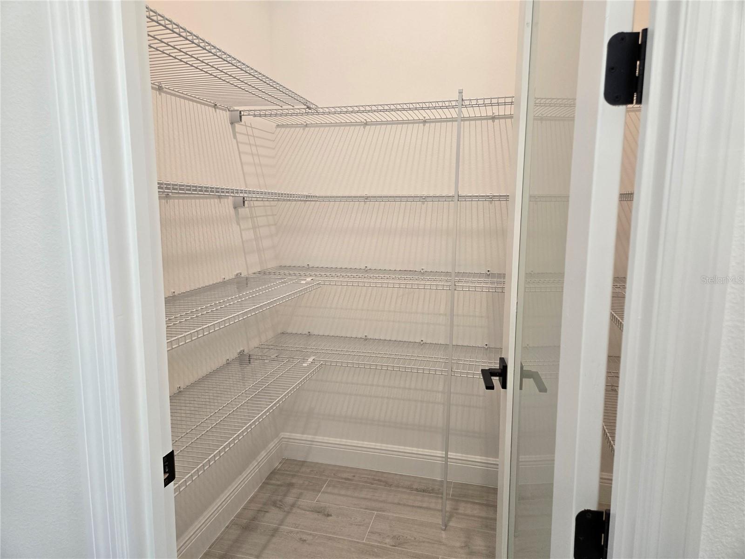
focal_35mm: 23
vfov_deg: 58.9
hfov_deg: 73.9
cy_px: 280
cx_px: 372
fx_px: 495
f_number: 1.8
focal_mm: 5.4
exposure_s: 1/120
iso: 200
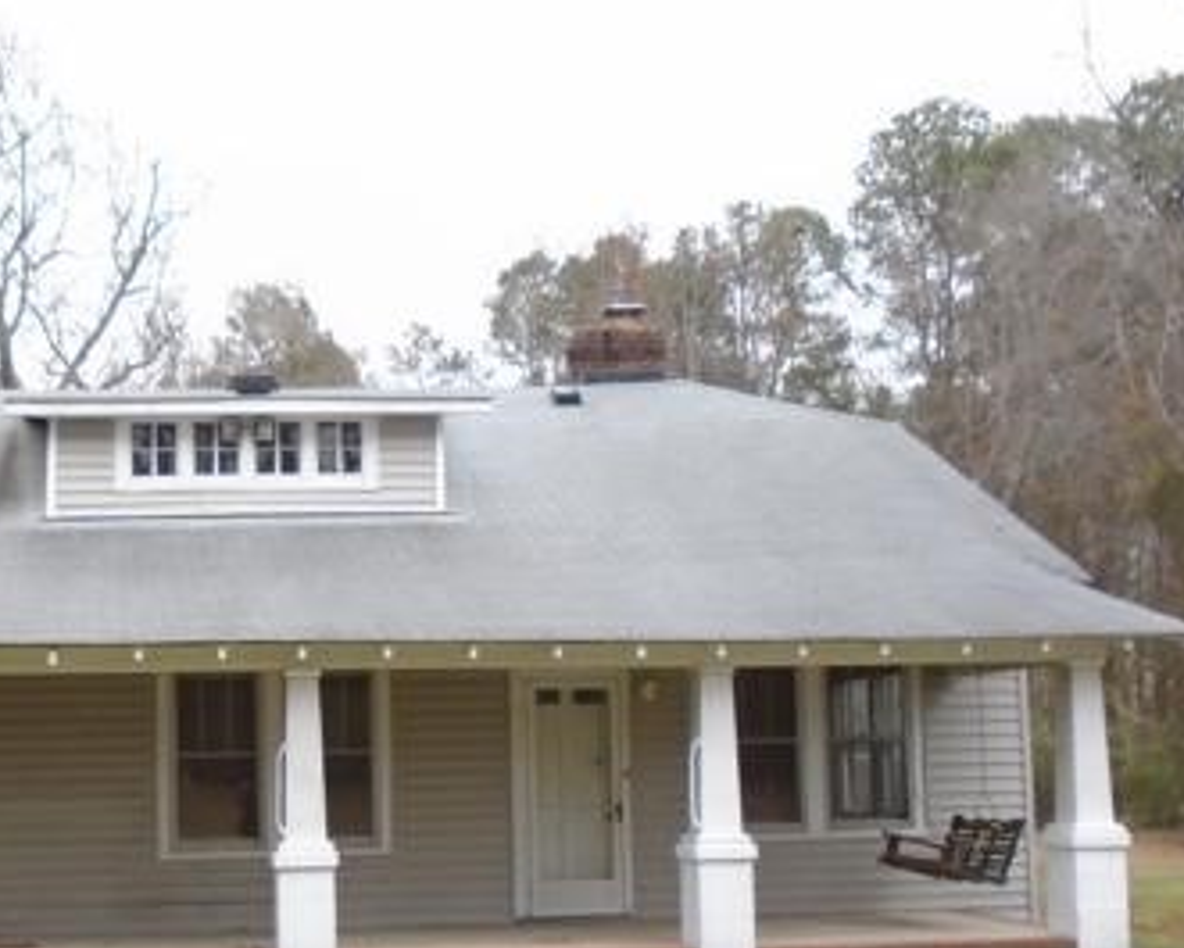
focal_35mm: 49
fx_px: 1718
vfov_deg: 30.6
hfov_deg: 36.8
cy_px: 651
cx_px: 247
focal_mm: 4.6
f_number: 3.2
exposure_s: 1/250
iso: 320
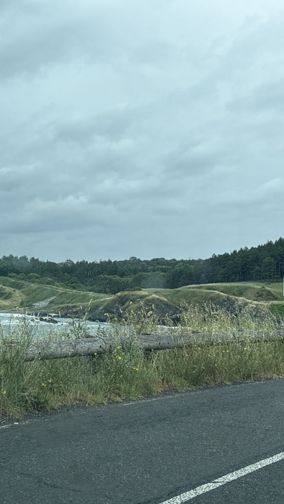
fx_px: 1017
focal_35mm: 76
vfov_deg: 27.9
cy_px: 251
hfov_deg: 15.4
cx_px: -49
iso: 32
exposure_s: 1/787
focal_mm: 5.96
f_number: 1.6
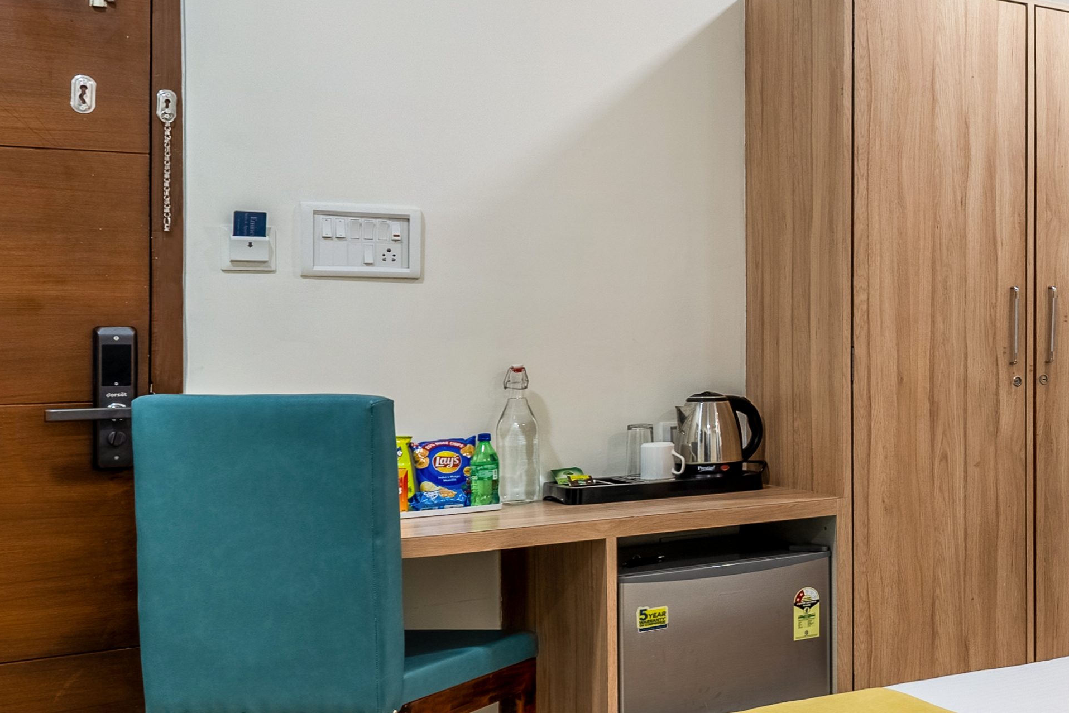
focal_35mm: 50
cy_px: 380
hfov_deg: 30.4
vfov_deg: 27.0
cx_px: 1424
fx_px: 1485
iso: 250
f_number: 8
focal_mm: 16
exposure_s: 1/160
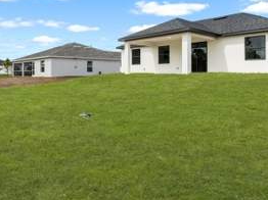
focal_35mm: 31
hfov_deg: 58.5
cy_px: 71
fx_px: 239
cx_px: 146
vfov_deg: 45.0
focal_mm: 17.5
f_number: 9
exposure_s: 1/640
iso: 800
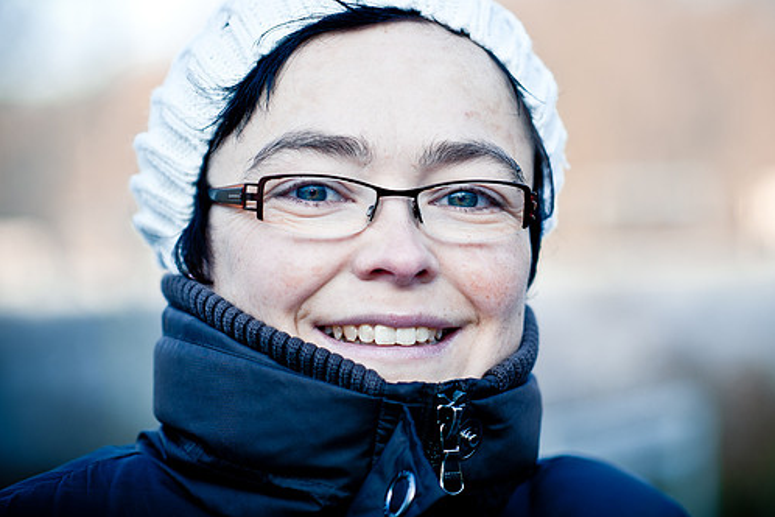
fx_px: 2131
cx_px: 437
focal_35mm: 99
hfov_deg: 20.6
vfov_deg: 13.8
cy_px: 223
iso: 200
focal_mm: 85
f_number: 2.8
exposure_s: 1/640
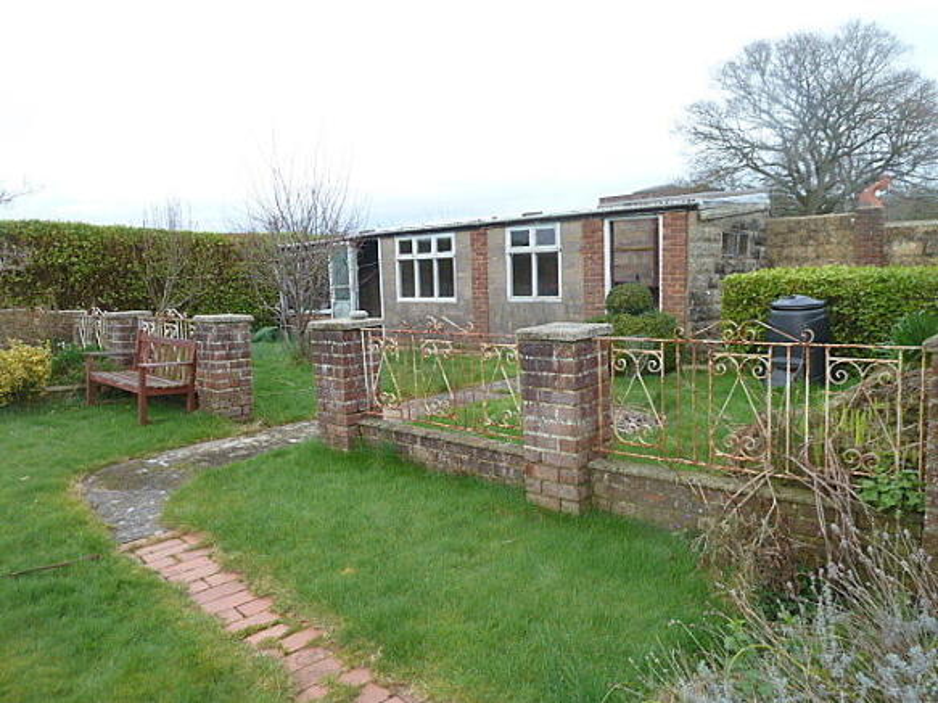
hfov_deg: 69.4
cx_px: 469
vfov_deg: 54.9
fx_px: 677
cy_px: 352
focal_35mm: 25
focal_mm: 4.1
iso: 100
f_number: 4
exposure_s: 1/200
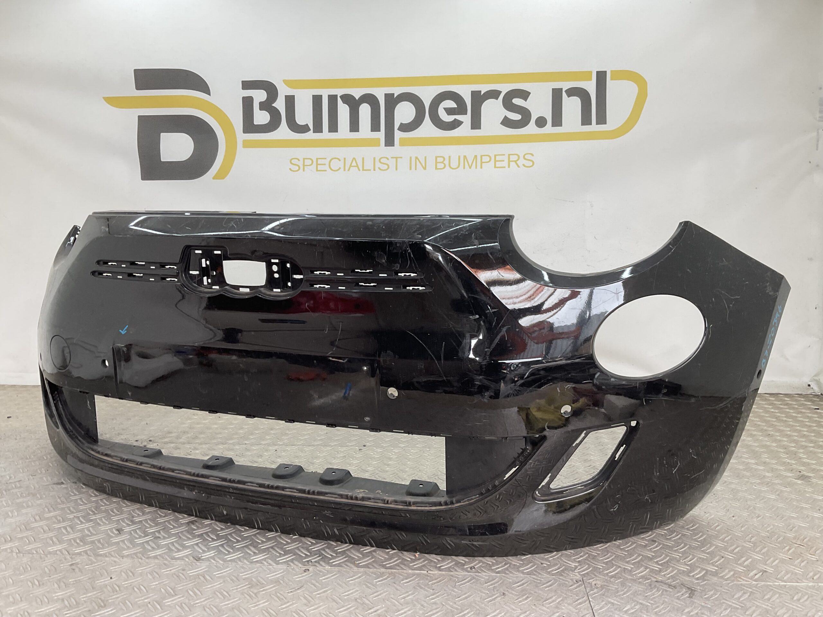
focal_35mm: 29
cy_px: 308
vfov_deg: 48.2
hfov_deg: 61.7
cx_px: 412
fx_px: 689
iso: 16
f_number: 1.8
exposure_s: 1/120
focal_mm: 3
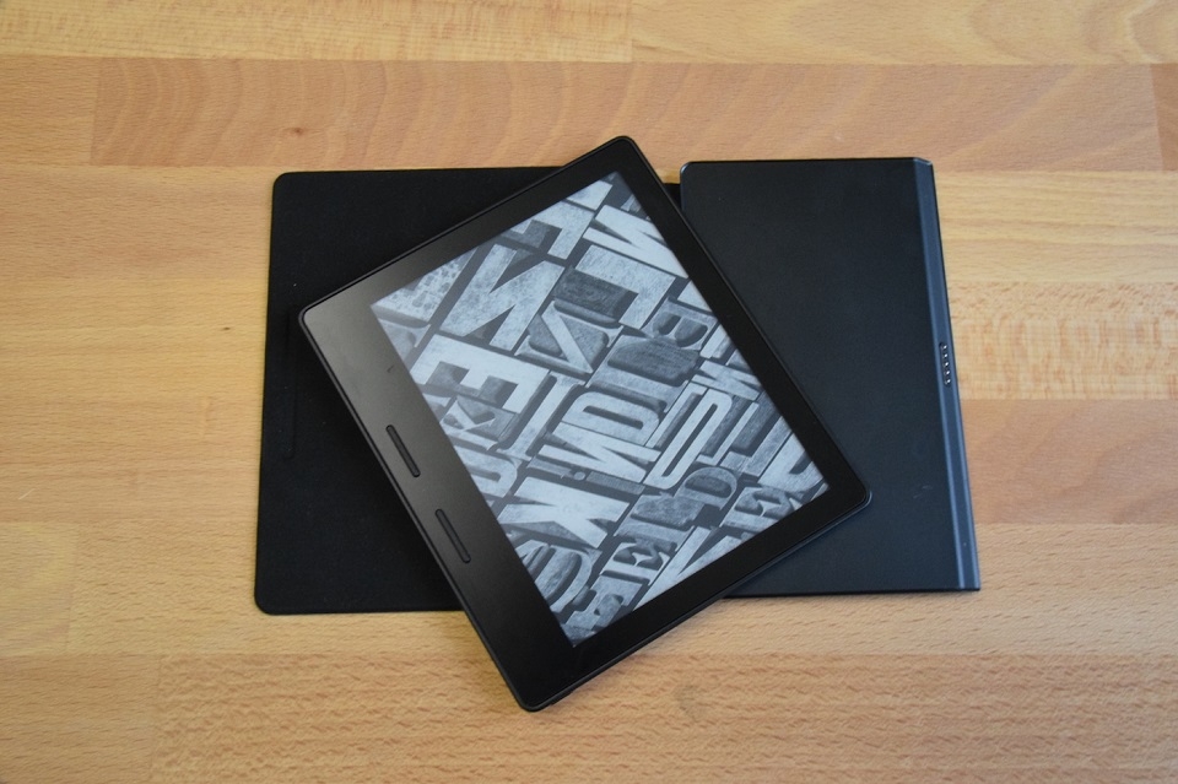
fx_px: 1275
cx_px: 589
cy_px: 392
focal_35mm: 39
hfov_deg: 49.6
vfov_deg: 34.2
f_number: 22
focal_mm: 26
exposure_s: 1/40
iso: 3200
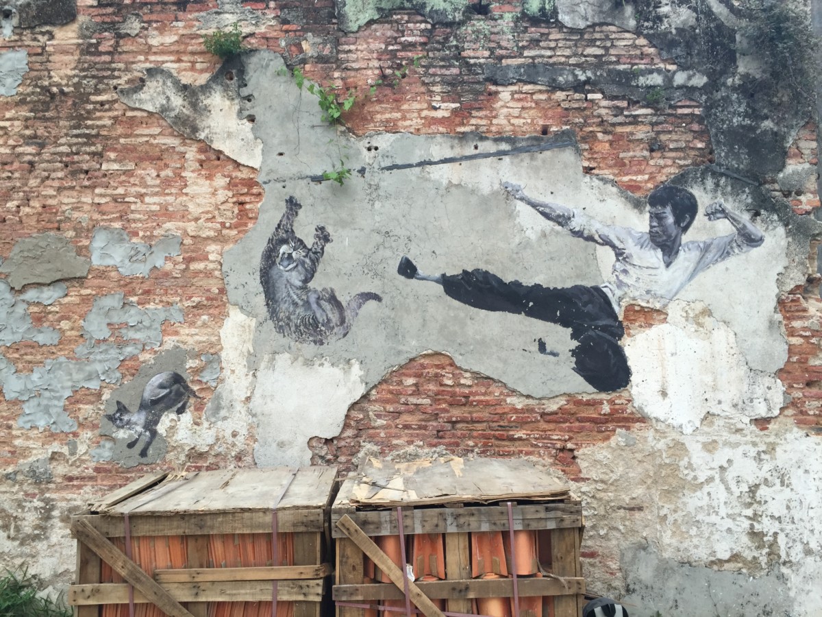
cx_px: 411
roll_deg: +0.0
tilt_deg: +5.9
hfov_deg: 61.7
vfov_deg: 48.2
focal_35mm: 29
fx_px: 689
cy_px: 308
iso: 40
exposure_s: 1/60
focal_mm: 4.15
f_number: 2.2
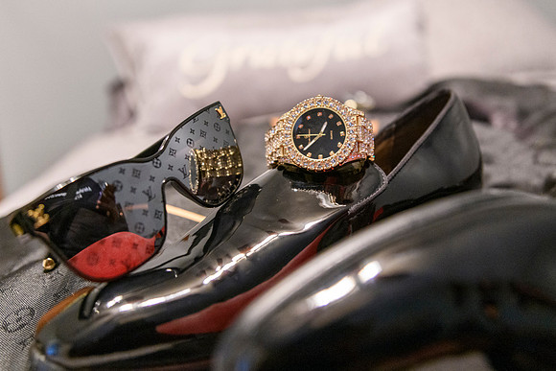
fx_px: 634
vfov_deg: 32.5
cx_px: 315
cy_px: 148
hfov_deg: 47.2
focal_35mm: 41
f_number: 2.8
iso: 3200
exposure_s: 1/30
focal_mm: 31
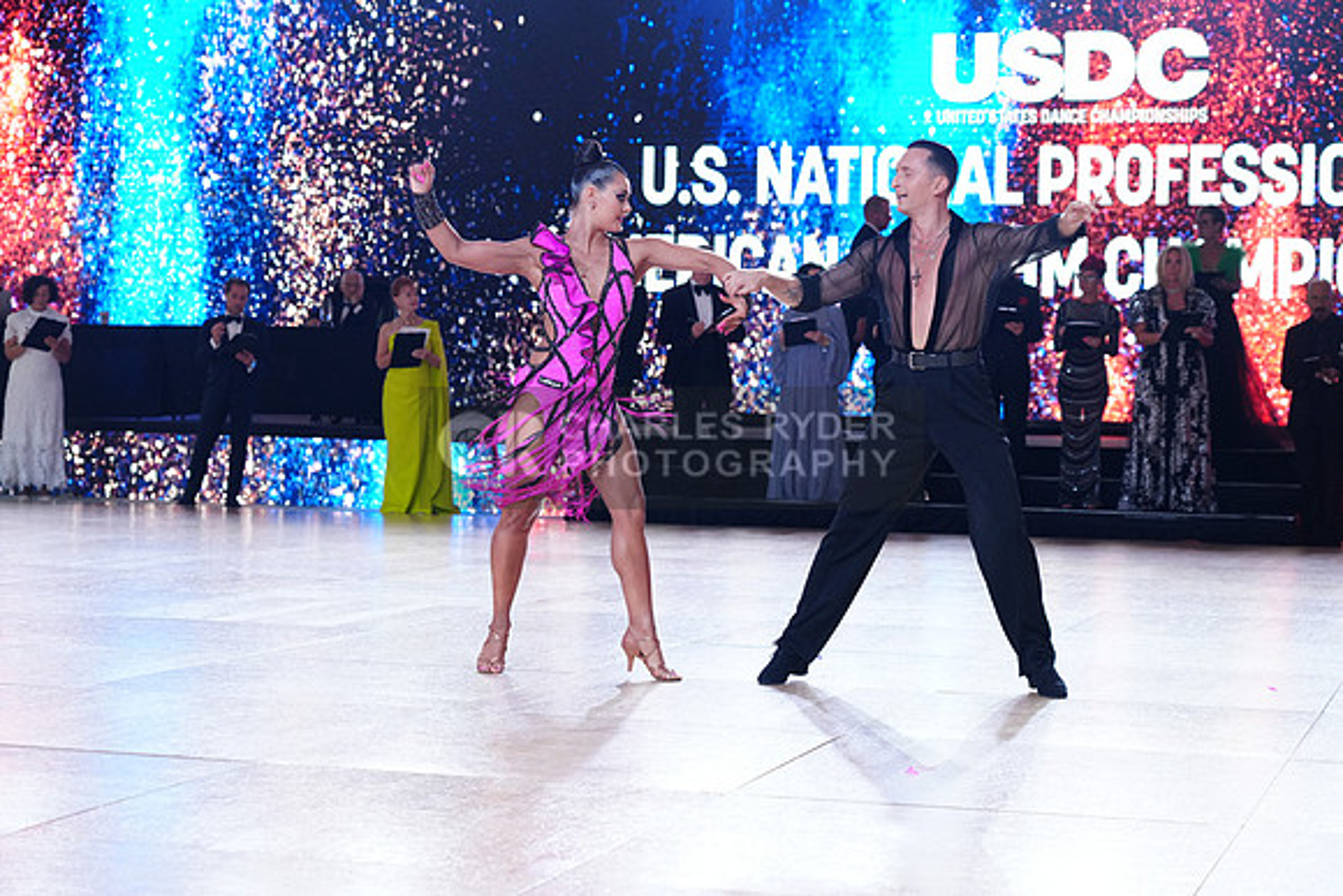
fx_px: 2612
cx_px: 672
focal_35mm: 70
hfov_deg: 28.8
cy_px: 448
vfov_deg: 19.5
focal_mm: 70
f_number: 4.5
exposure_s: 1/500
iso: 2000
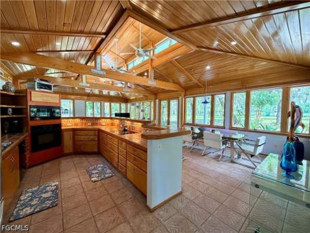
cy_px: 116
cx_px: 155
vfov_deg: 85.7
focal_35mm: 14
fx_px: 125
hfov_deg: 102.1
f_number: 2.2
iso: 320
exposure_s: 1/94
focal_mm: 2.22
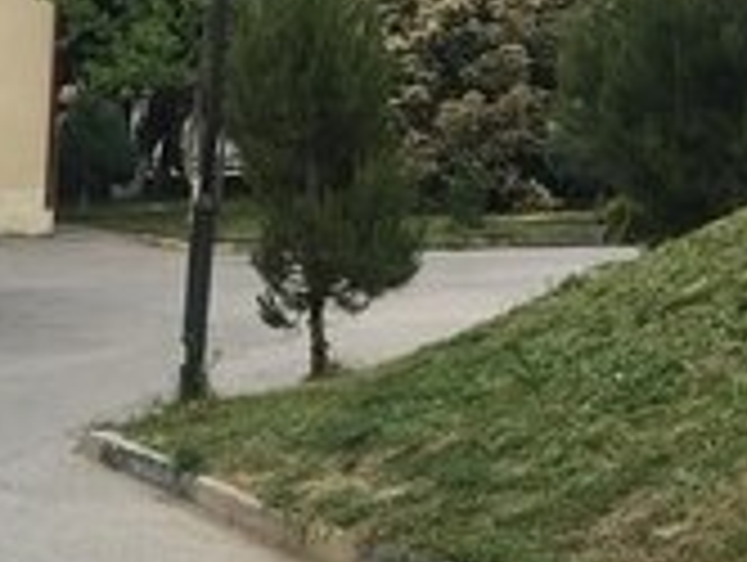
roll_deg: +1.1
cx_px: -729
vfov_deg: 12.6
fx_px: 2485
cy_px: 650
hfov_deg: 14.4
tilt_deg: -11.7
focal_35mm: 115
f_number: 2.2
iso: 25
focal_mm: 4.15
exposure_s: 1/1399
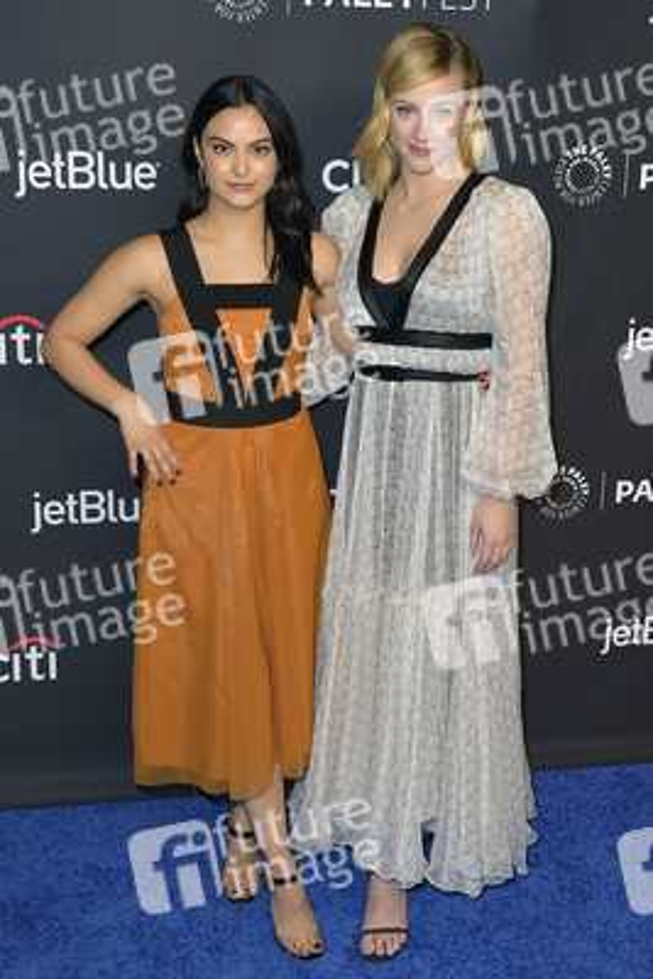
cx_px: 326
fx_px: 1087
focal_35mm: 40
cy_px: 490
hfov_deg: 33.4
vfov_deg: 48.4
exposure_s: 1/250
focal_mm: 40
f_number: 6.3
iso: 250
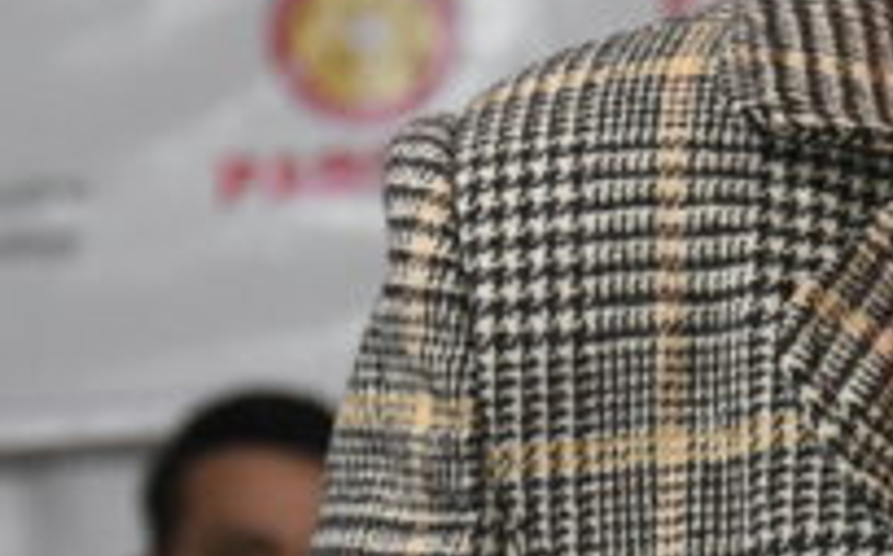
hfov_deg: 6.0
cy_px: -171
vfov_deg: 3.8
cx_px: 1326
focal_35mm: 346
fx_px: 8411
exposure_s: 1/250
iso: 2200
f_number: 5
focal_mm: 60
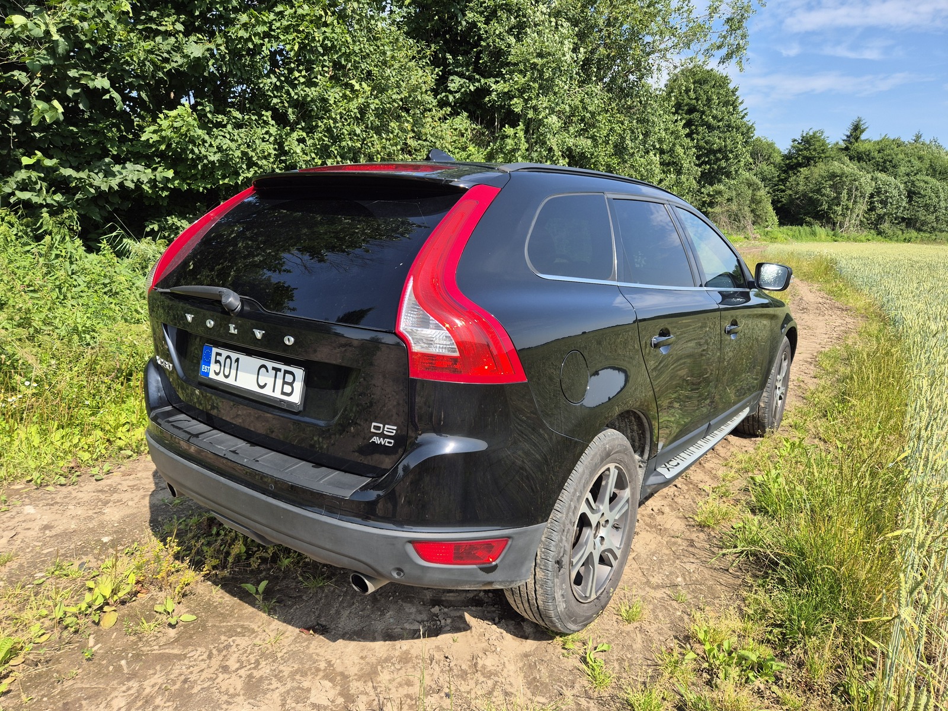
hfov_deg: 73.9
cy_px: 356
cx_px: 474
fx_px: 630
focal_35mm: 23
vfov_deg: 58.9
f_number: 1.8
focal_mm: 5.4
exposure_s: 1/944
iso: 25
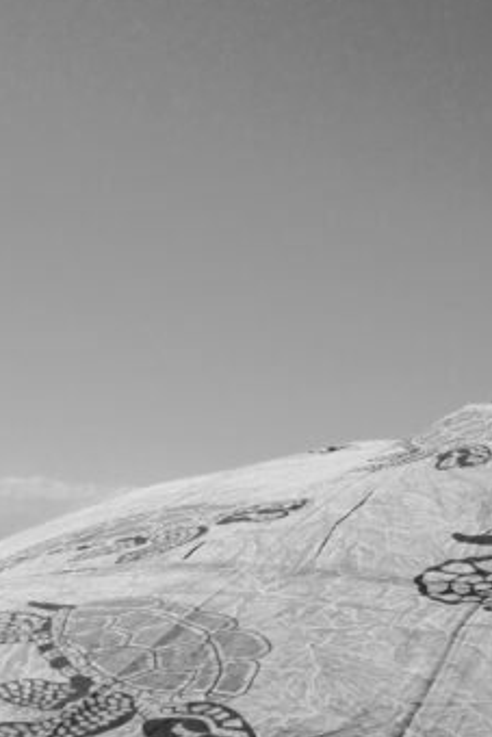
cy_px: 210
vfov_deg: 21.5
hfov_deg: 14.5
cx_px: 341
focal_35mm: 94
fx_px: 1925
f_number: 8
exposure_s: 1/800
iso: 200
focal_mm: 15
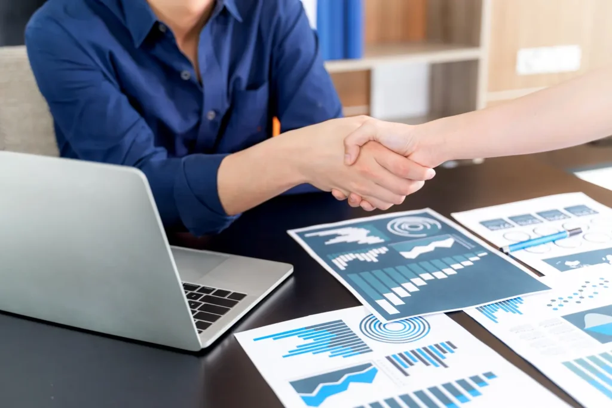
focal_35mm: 45
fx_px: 765
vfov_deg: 29.9
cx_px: 306
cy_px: 204
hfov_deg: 43.6
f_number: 2.8
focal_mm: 45
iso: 200
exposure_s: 1/20
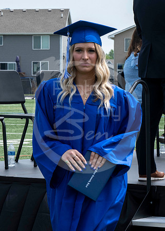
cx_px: 20
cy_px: 83
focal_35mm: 198
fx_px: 1298
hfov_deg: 7.3
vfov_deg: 10.2
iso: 200
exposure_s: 1/250
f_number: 13
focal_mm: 70
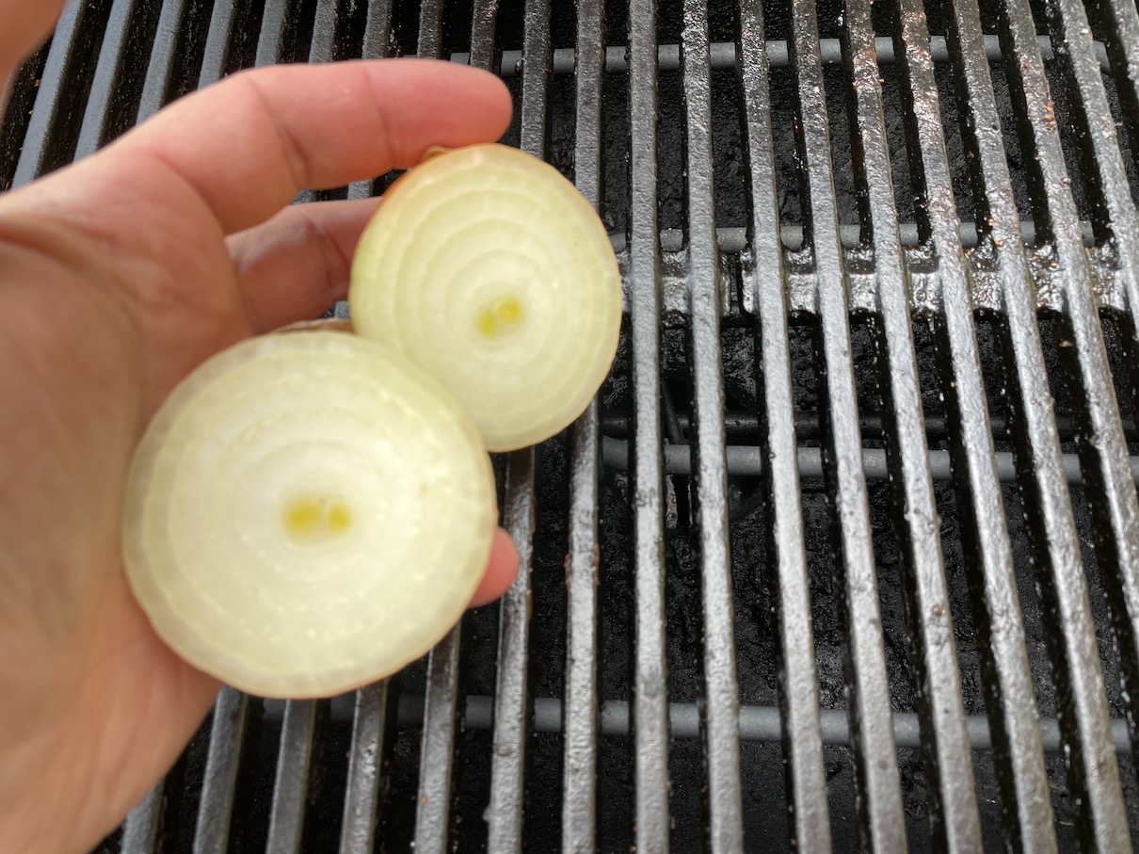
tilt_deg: -71.2
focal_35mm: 26
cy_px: 427
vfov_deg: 53.0
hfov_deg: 67.3
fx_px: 855
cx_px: 570
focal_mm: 4.2
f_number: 1.6
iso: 50
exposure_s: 1/121
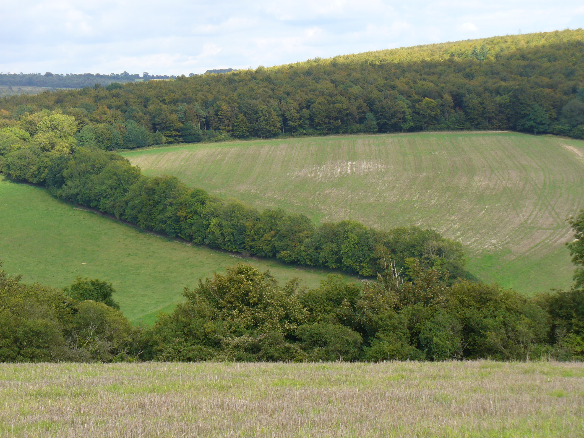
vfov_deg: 14.2
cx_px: 292
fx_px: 1755
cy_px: 219
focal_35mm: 104
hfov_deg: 18.9
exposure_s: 1/320
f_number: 3.5
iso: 80
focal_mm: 17.2
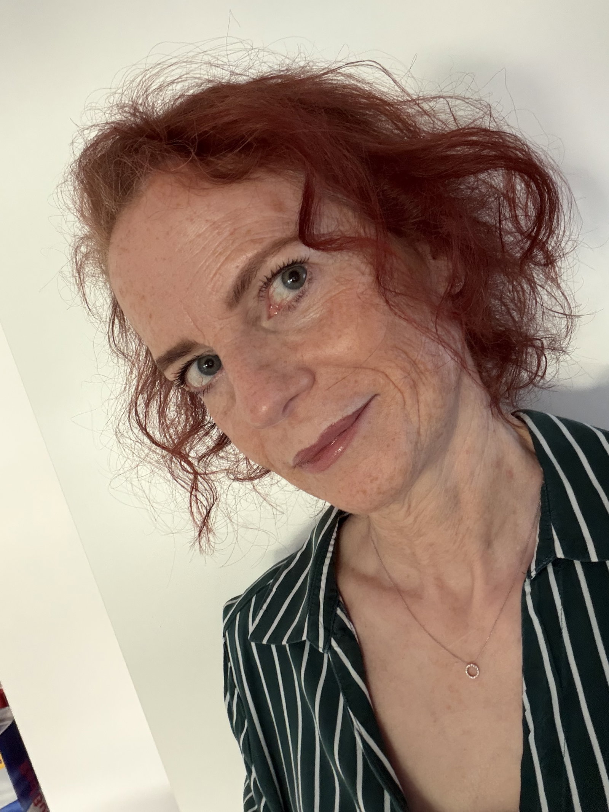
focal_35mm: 30
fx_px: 704
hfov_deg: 46.8
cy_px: 406
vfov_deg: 60.0
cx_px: 304
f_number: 1.9
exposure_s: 1/30
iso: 400
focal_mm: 2.71
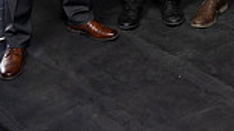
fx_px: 651
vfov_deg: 9.8
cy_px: -207
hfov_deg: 20.1
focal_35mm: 105
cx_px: 194
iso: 320
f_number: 9
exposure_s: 1/160
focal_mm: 34
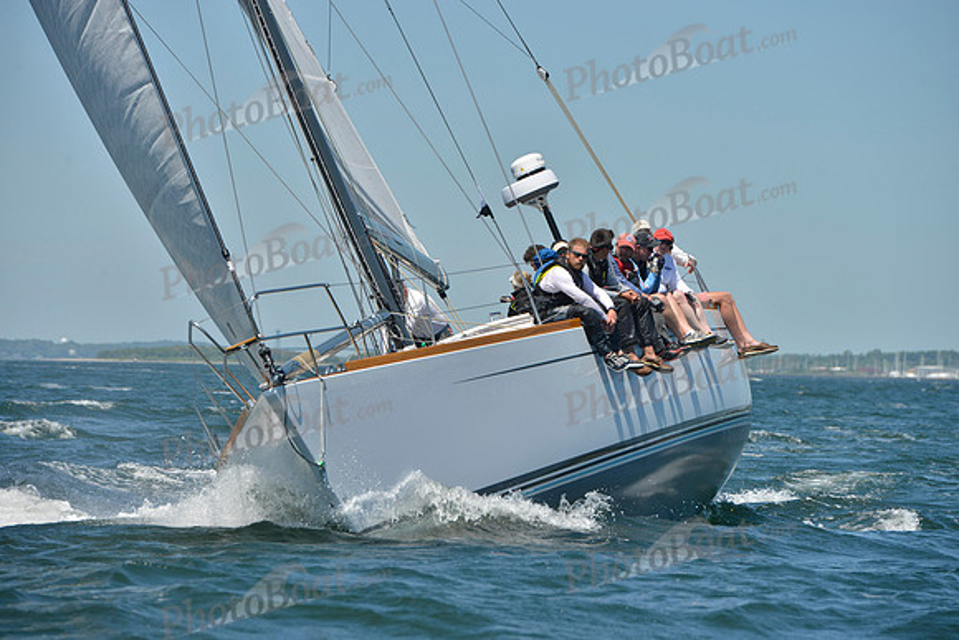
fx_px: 5329
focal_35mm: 200
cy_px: 320
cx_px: 480
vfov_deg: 6.9
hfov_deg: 10.3
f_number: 8
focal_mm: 200
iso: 280
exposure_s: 1/1250
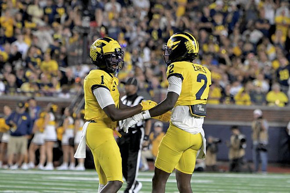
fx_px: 3747
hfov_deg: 4.4
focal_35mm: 465
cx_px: 145
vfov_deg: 3.0
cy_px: 96
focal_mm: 310
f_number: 5.6
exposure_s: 1/1000
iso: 6400
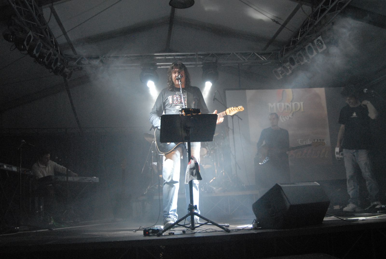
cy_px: 130
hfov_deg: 53.1
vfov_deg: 37.0
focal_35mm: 36
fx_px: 386
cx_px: 193
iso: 1600
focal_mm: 24
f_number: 4
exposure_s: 1/50
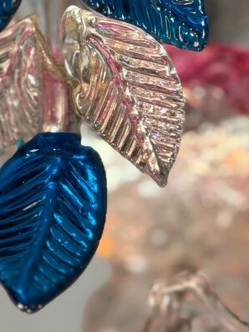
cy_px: 29
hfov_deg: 10.3
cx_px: 63
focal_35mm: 143
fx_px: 1372
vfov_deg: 13.7
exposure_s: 1/50
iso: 160
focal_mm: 6.76
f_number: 1.78
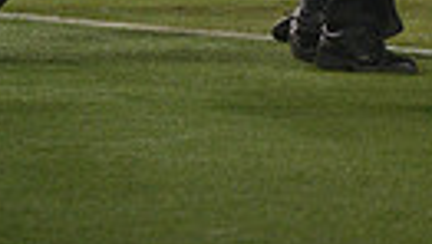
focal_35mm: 1151
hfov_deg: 1.9
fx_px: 13198
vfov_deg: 1.1
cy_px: -392
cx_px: 361
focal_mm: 320
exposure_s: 1/1000
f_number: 5.6
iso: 2000
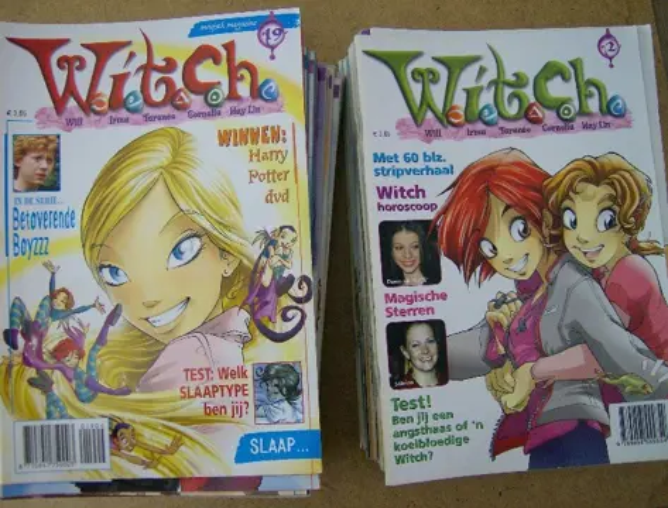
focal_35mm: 36
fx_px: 698
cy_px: 254
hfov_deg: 51.1
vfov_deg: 40.0
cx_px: 334
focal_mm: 6
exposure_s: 1/64
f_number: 2.8
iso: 160
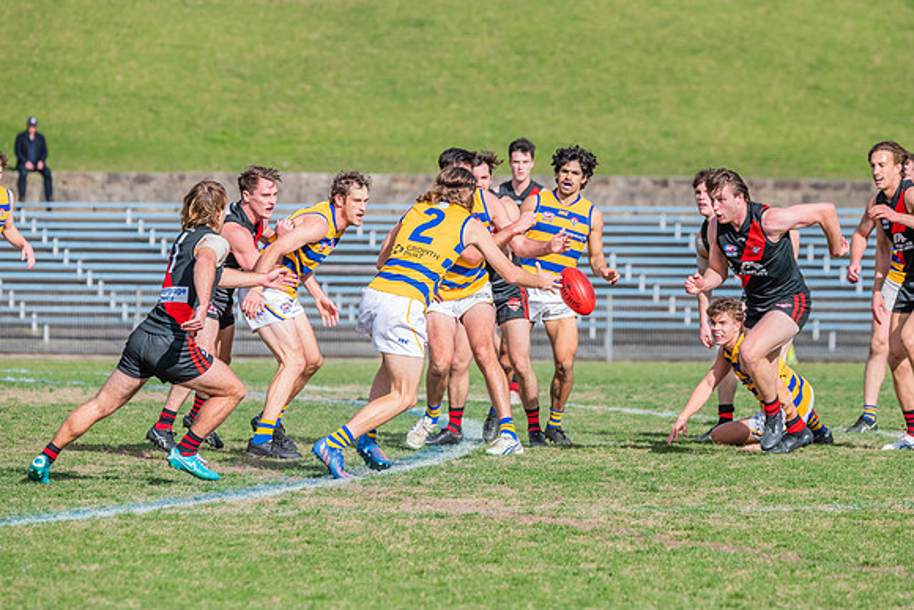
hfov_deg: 6.4
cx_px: 453
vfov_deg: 4.3
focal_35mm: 323
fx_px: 8190
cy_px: 303
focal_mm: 320
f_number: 10
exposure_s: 1/1600
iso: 800
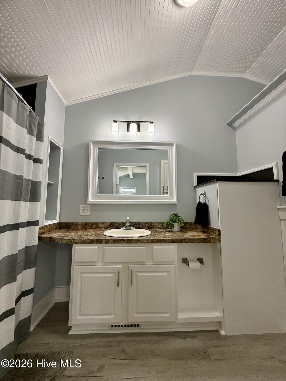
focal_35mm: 14
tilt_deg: +6.2
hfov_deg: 85.7
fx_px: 154
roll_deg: -0.2
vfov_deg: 102.1
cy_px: 190
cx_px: 143
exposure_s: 1/120
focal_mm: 2.22
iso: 160
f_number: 2.2
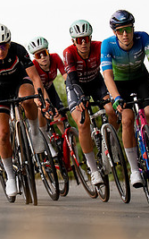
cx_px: -19
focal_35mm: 686
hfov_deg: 1.9
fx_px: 4455
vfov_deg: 3.1
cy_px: 135
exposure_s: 1/1000
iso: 400
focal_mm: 175
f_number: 2.8
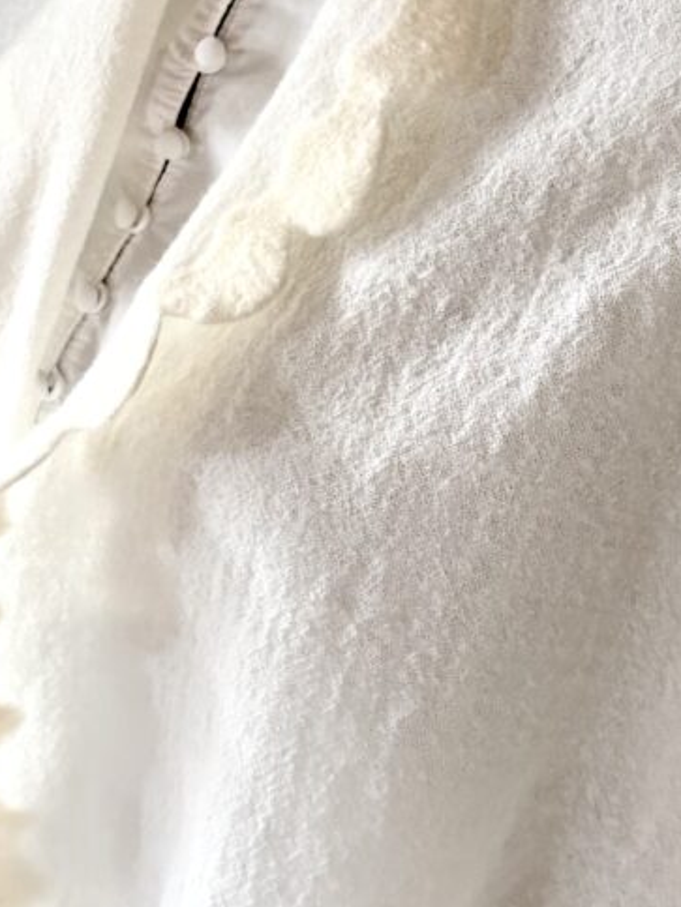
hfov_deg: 26.5
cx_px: 310
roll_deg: -4.2
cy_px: 264
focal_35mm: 55
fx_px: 1443
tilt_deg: -20.5
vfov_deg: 34.4
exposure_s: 1/60
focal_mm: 5.96
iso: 250
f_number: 1.6
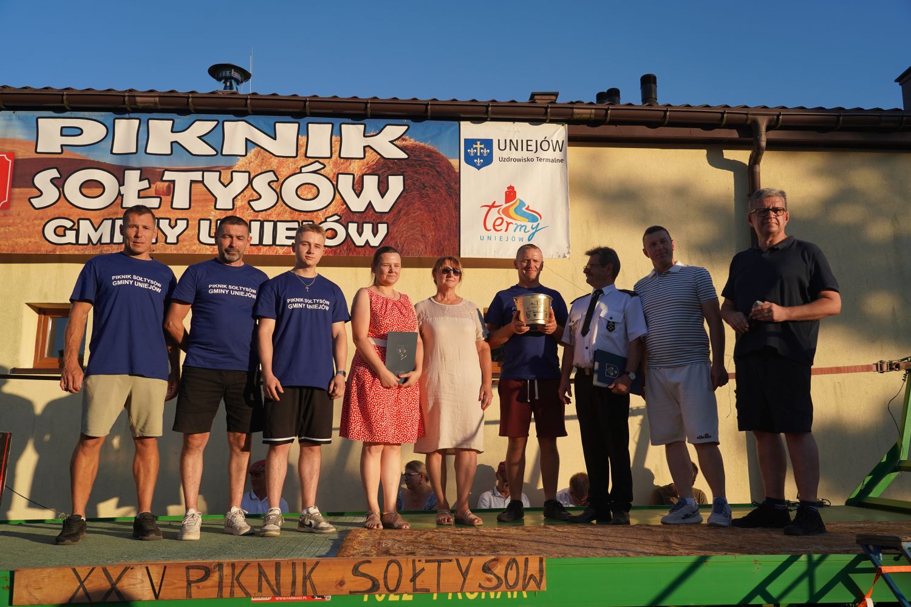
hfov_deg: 61.9
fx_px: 759
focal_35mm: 30
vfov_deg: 43.6
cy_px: 304
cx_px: 456
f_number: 4.5
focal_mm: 30
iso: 100
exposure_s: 1/640
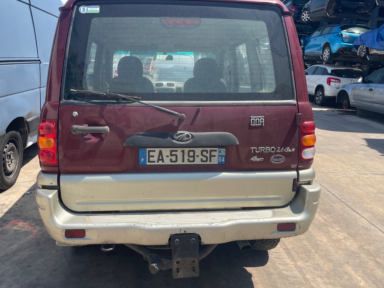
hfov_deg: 59.9
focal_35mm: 30
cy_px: 136
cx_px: 184
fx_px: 333
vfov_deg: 46.8
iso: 32
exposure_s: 1/2353
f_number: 1.6
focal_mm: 4.2
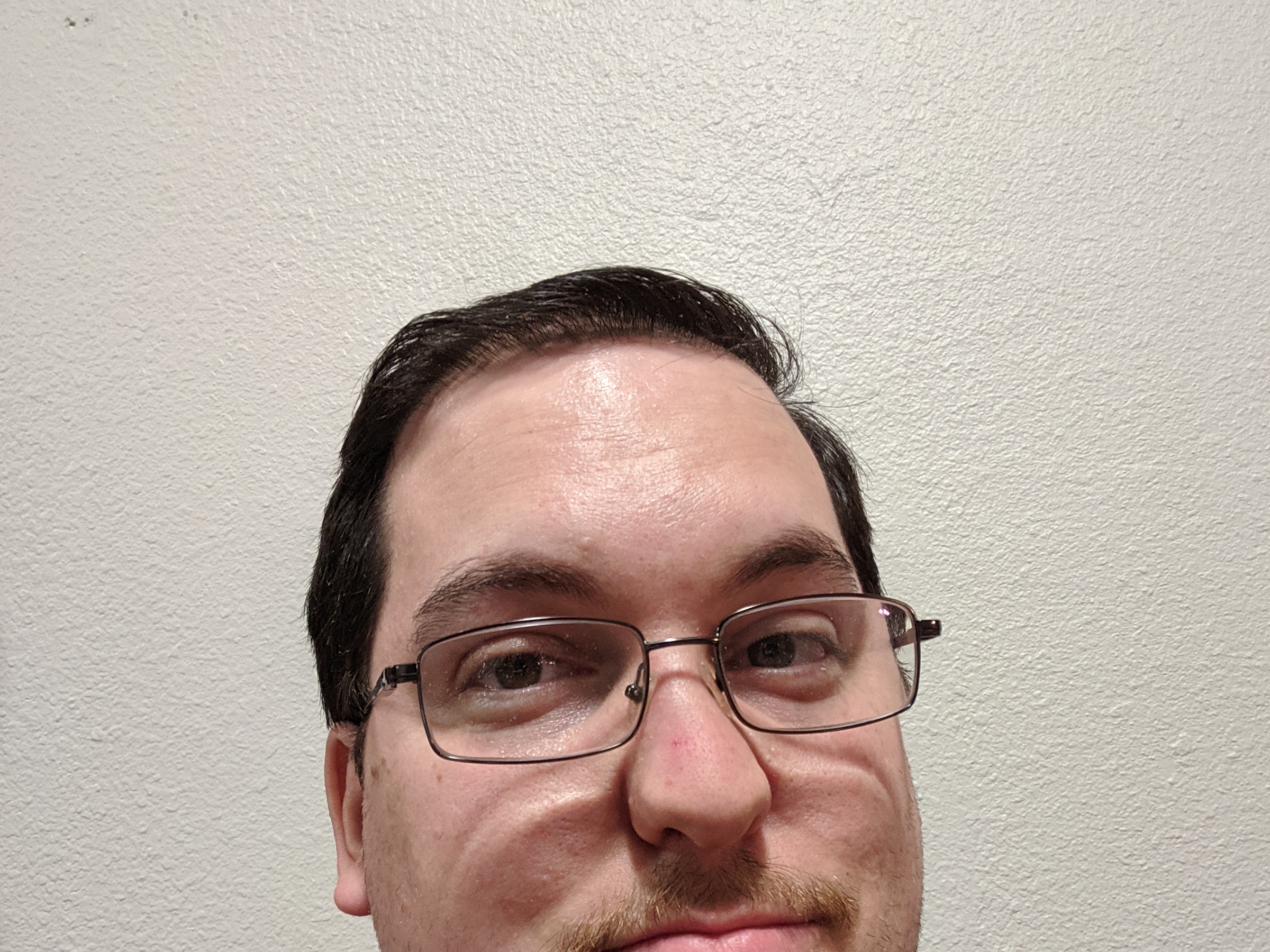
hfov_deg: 54.0
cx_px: 641
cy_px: 732
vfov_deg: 40.4
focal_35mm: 34
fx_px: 1247
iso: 365
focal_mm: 3.38
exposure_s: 1/20
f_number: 2.4
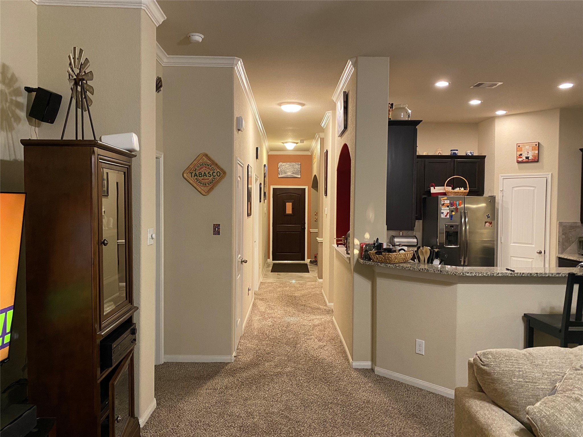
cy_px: 218
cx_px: 292
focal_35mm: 26
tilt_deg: -1.6
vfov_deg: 53.1
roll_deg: -0.9
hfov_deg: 67.3
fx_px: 438
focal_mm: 4.25
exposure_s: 1/40
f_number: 1.8
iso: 400
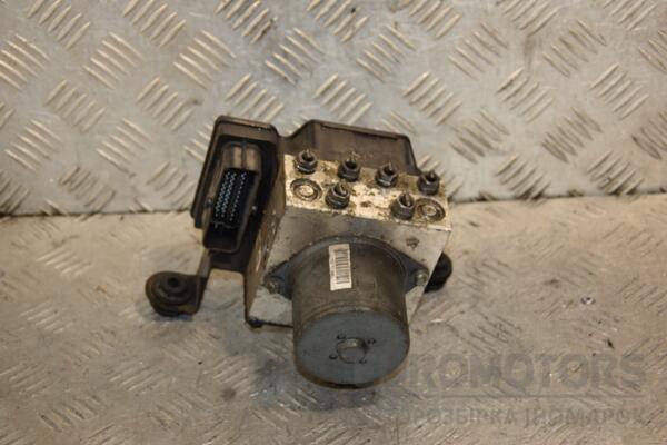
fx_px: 1612
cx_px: 334
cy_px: 222
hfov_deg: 23.4
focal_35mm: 87
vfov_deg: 15.7
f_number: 5.6
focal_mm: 58
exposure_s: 1/200
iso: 800
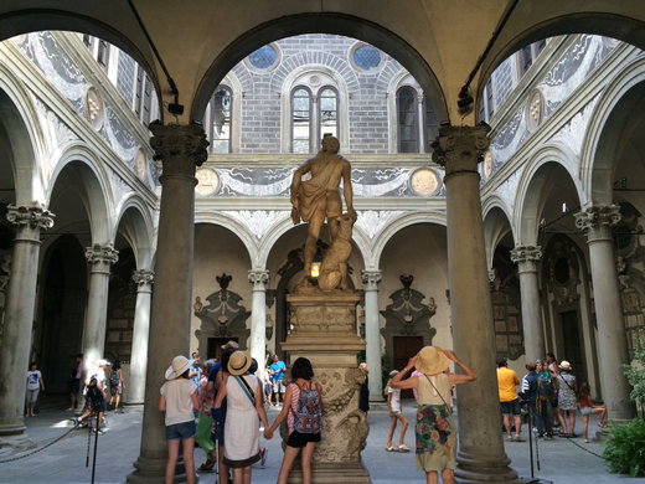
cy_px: 242
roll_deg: +1.5
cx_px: 322
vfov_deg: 48.2
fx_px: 540
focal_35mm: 29
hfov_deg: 61.7
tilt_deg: +11.0
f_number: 2.2
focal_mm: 4.15
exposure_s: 1/100
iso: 64
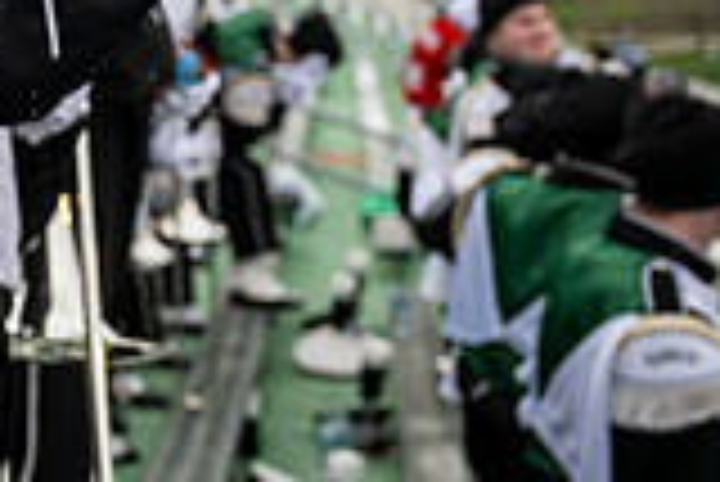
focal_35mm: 87
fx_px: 1742
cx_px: -526
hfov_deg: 18.8
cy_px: -52
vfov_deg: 15.3
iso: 160
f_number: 2.8
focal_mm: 24
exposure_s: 1/500
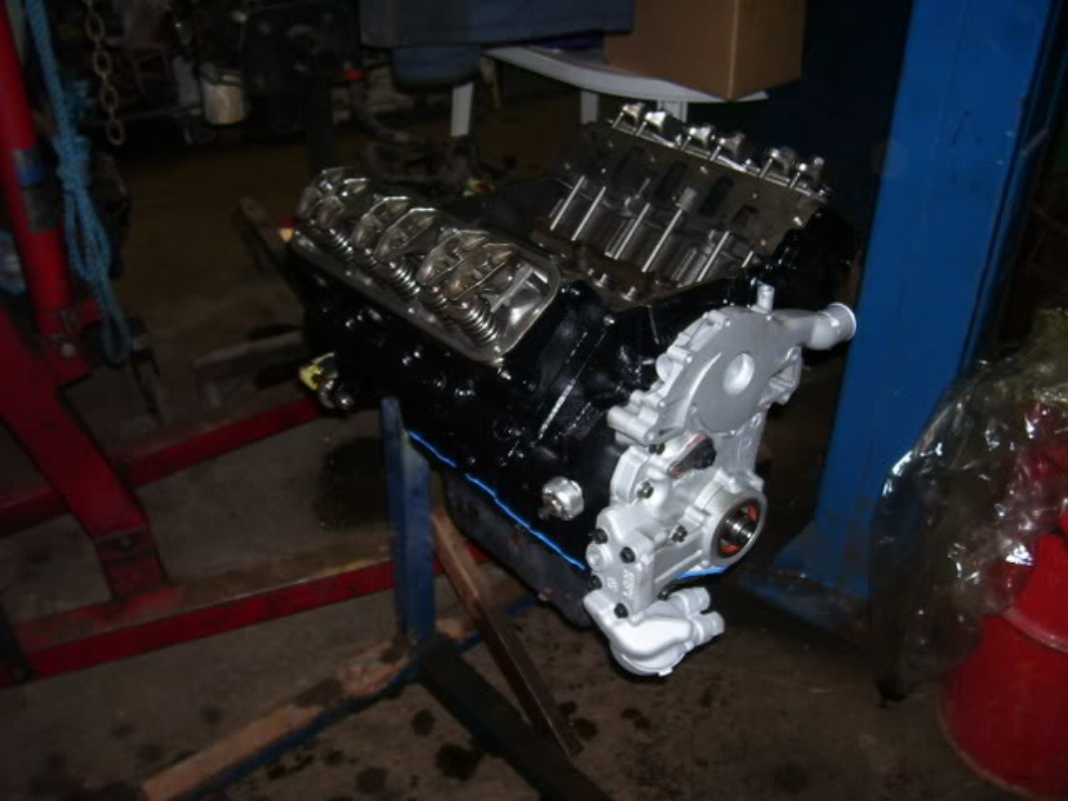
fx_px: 1049
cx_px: 534
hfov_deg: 54.0
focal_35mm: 34
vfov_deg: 41.8
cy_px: 400
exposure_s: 1/60
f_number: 2.7
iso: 80
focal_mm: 5.6
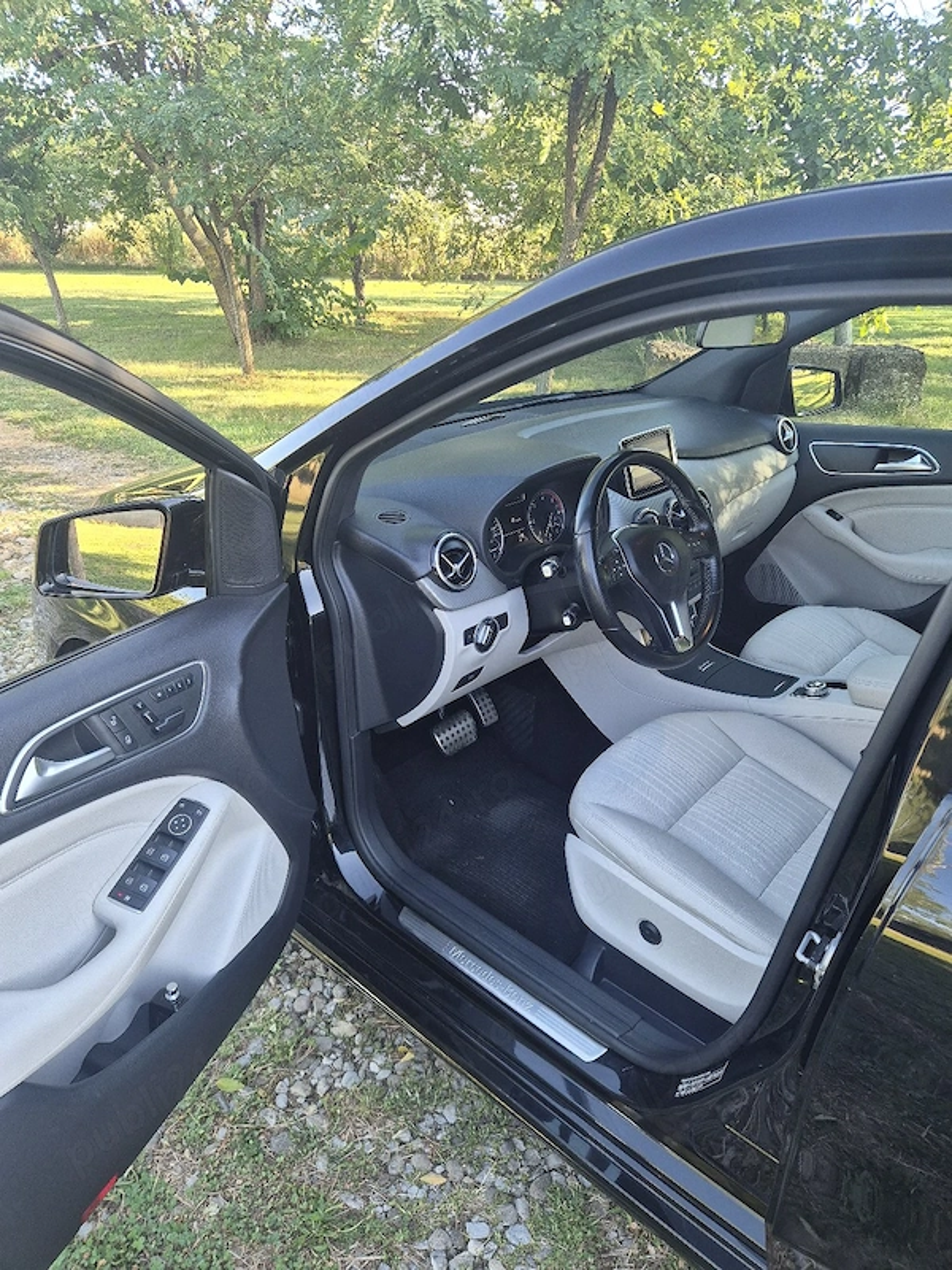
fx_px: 843
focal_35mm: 23
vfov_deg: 73.9
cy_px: 635
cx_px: 476
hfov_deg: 58.9
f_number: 1.8
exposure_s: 1/182
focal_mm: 5.4
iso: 80
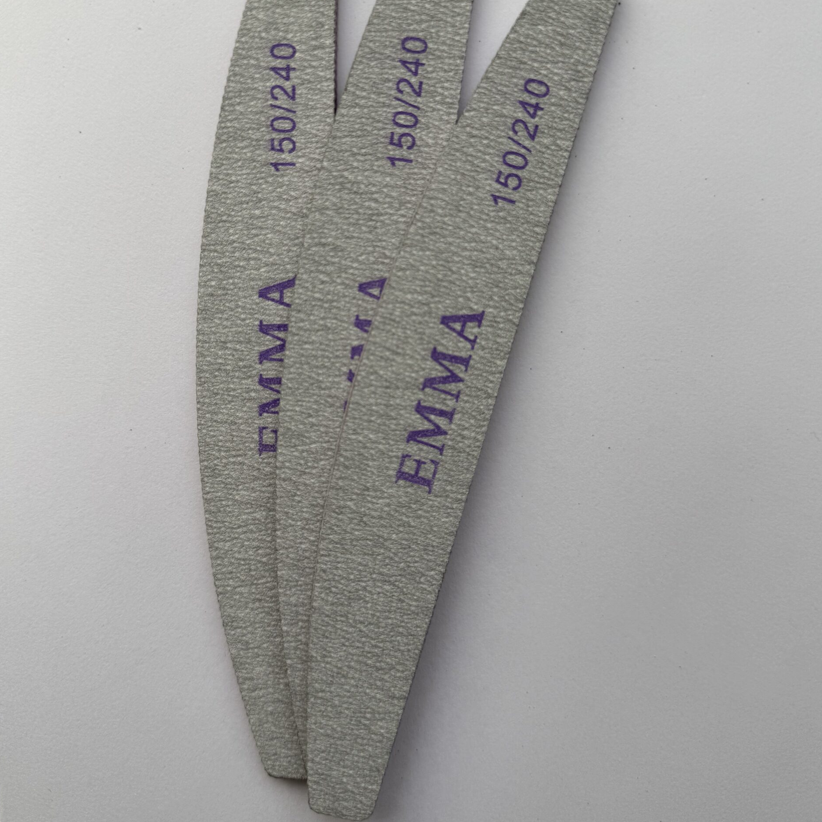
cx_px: 410
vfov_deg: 55.4
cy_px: 348
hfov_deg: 55.6
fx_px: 779
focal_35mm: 29
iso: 80
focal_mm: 6.76
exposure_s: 1/555
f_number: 1.78
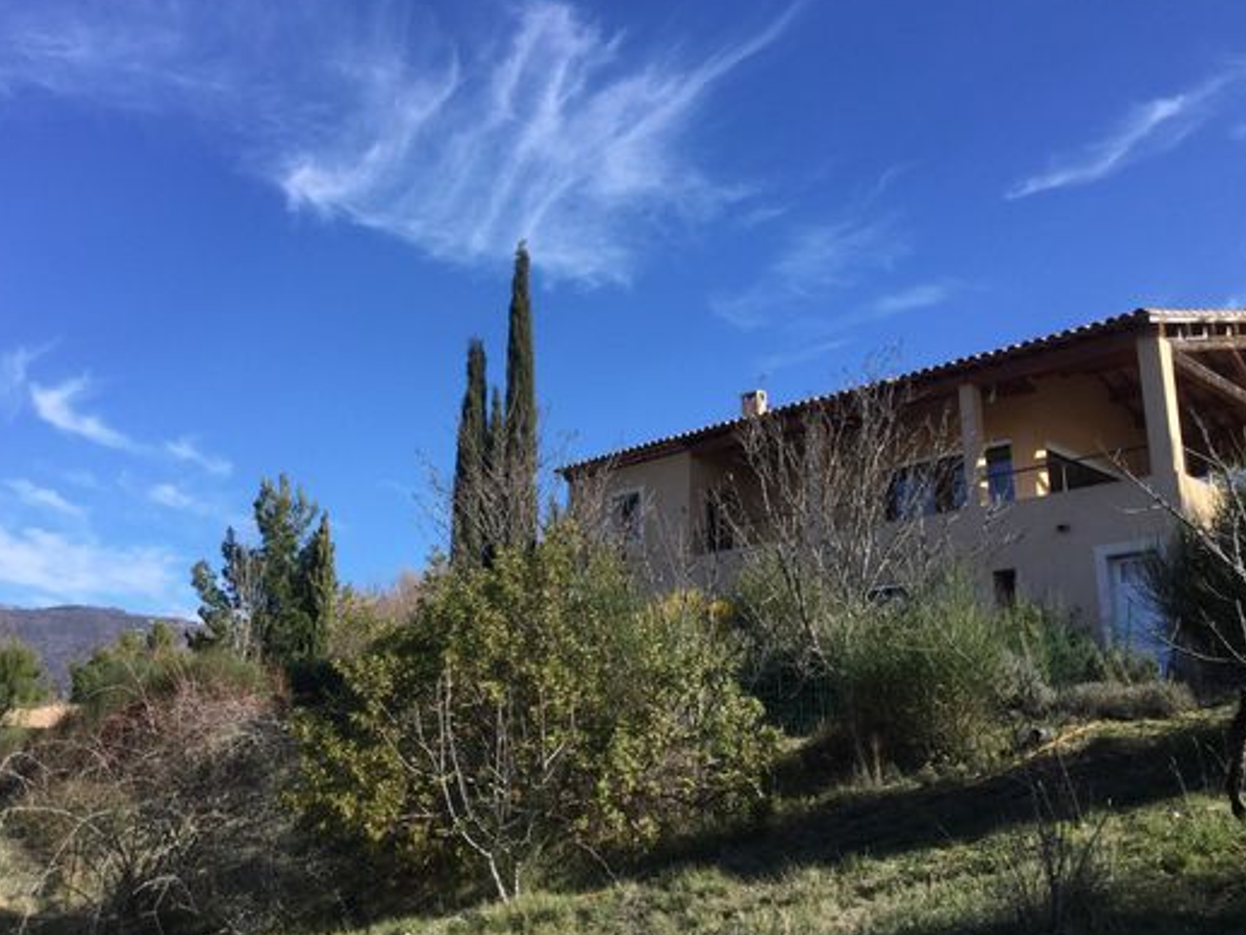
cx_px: 540
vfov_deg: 39.6
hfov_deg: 51.2
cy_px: 431
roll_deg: -3.0
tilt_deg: +16.9
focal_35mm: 36
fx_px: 1296
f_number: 2.4
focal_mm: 3.3
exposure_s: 1/741
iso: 25
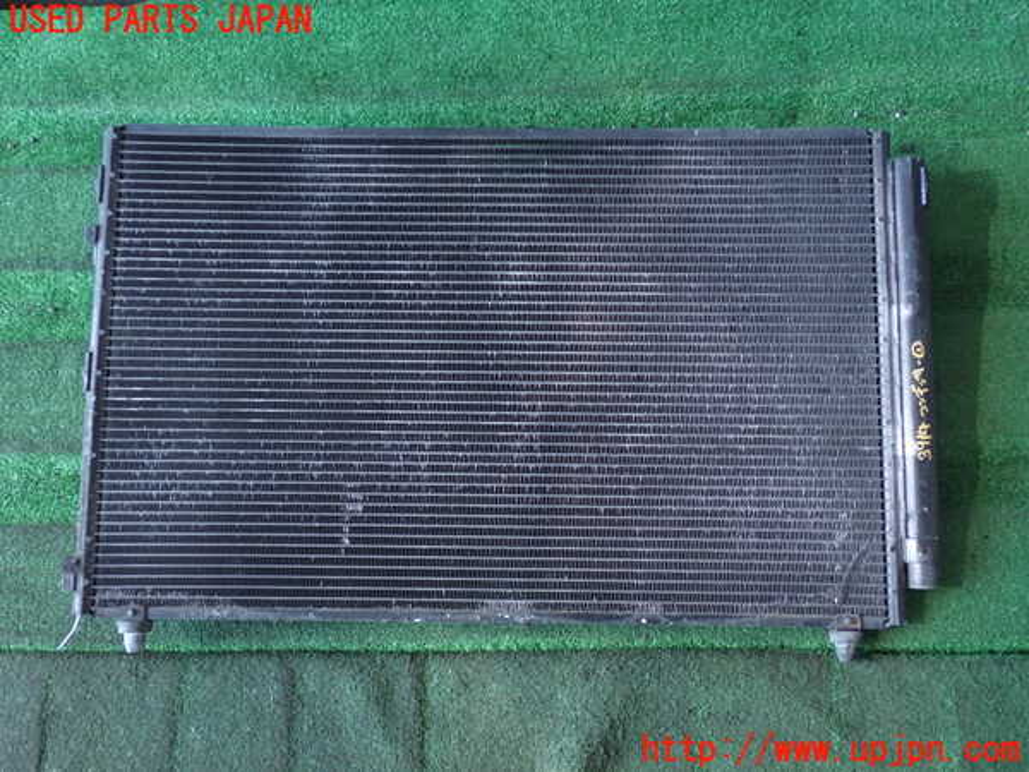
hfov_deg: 51.4
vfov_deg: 39.7
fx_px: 1070
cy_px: 386
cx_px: 514
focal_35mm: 36
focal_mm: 6.37
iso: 200
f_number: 2.5
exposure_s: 1/60
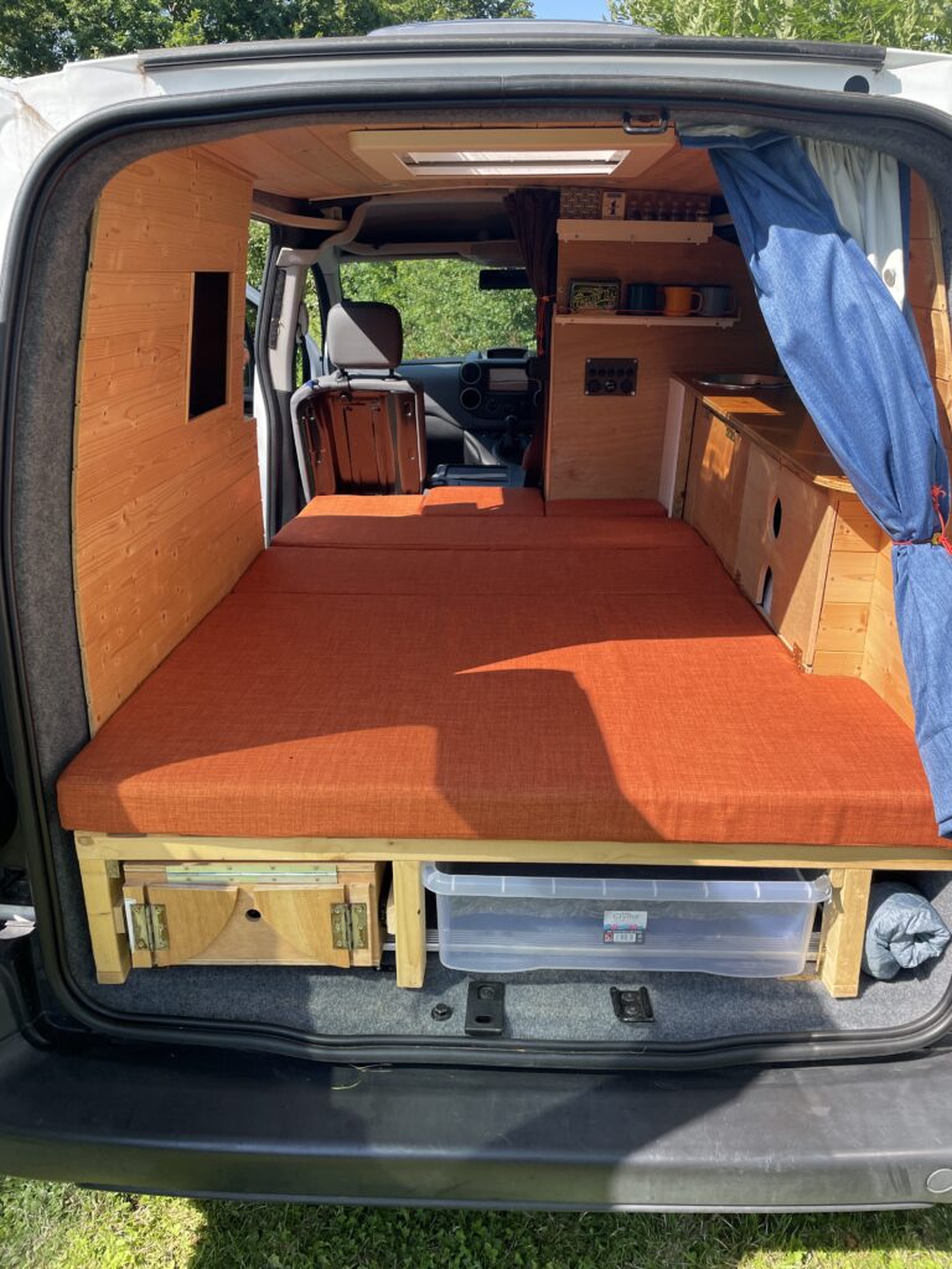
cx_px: 476
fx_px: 953
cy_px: 634
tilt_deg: -22.0
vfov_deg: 67.3
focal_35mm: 26
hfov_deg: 53.1
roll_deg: +2.5
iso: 32
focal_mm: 4.2
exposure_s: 1/744
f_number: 1.6
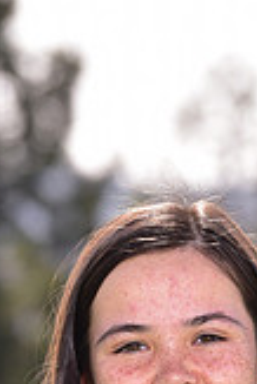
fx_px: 6080
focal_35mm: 569
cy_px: 678
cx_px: 197
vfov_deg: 3.6
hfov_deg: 2.4
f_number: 5.6
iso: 100
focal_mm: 160
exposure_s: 1/250
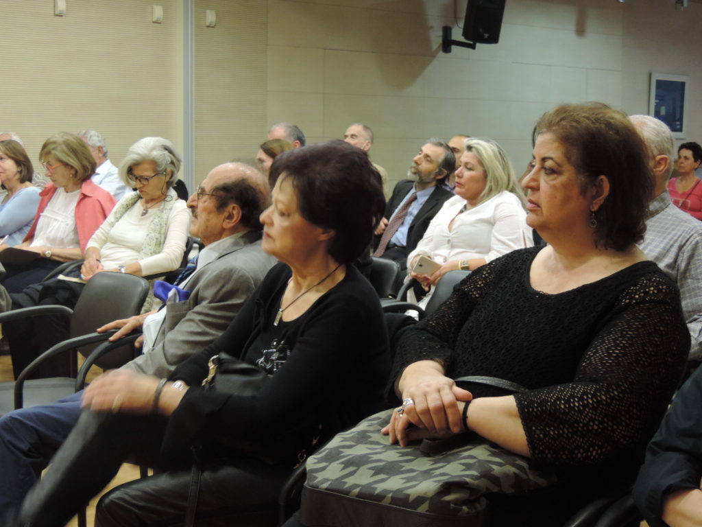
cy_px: 264
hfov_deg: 32.2
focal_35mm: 60
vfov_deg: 24.4
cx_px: 351
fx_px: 1217
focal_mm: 10.7
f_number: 3.7
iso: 560
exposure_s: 1/15
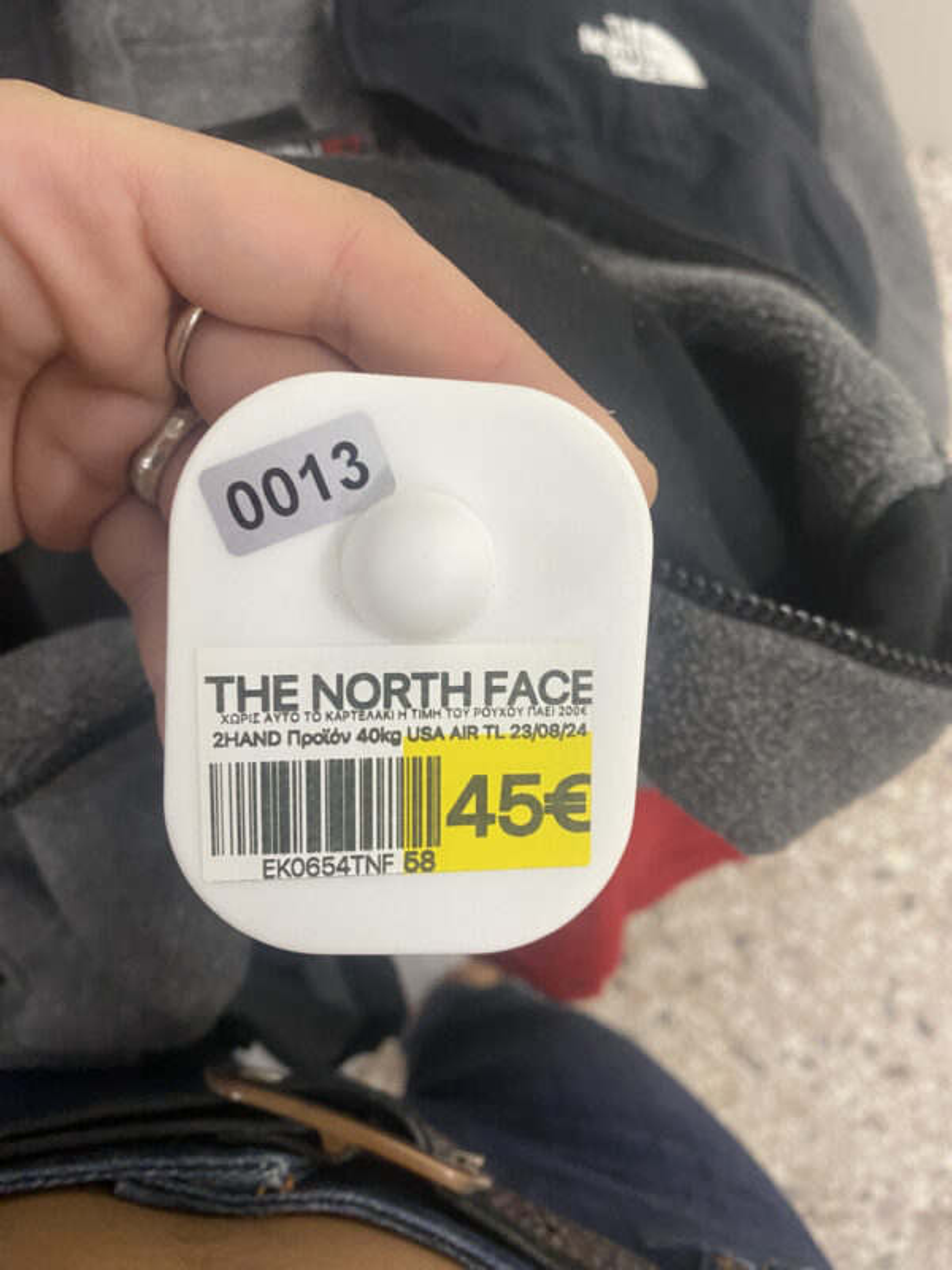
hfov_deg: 54.9
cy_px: 635
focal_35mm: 25
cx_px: 476
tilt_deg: -79.7
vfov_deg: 69.4
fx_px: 917
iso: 160
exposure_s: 1/50
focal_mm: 4.25
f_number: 1.8
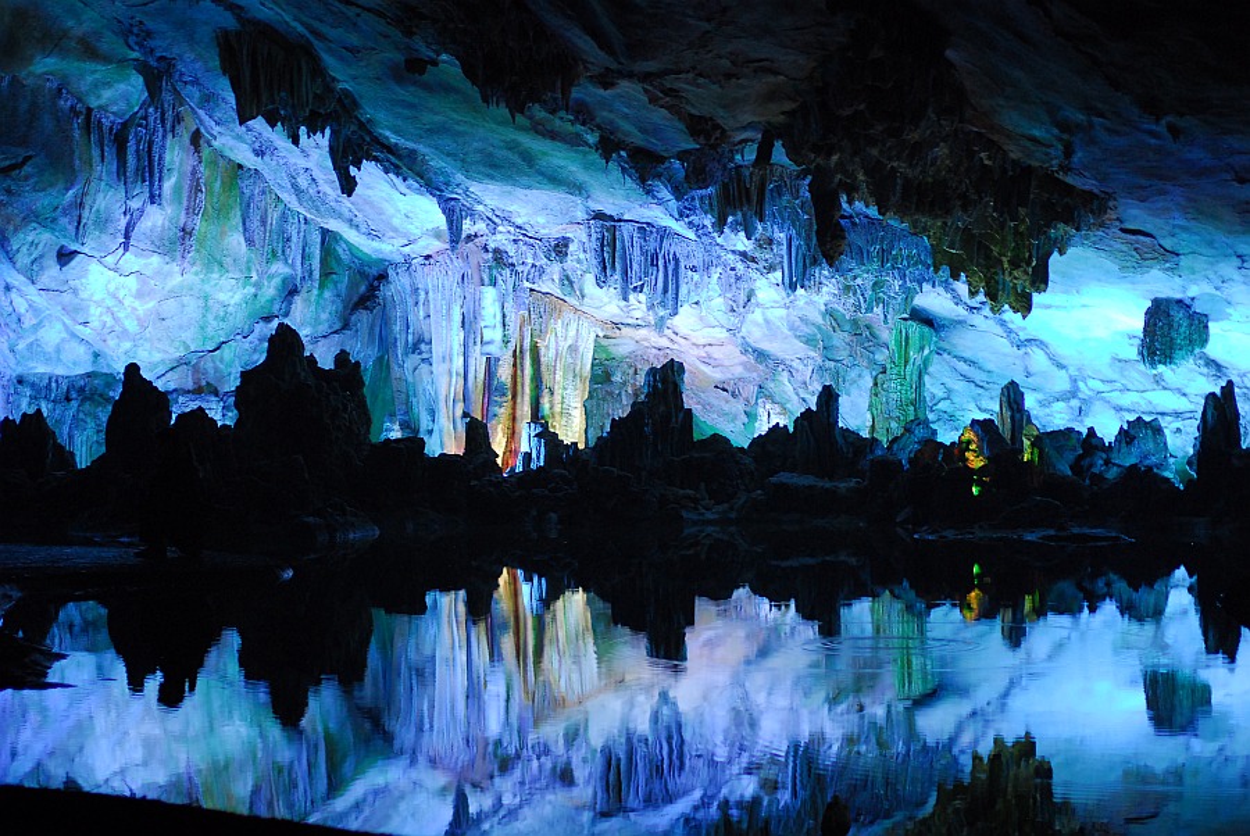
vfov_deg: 18.2
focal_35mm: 75
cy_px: 418
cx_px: 625
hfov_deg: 27.0
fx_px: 2607
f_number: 2.2
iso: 400
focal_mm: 50
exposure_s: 1/20
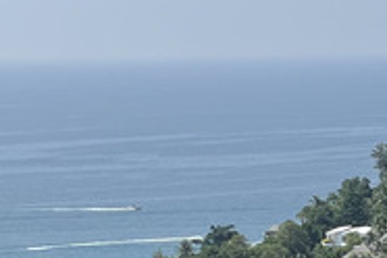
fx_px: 1870
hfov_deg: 11.8
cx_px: 202
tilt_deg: -6.0
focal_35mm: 174
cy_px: 235
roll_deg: +1.0
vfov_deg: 7.9
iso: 50
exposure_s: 1/8000
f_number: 1.5
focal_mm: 5.7
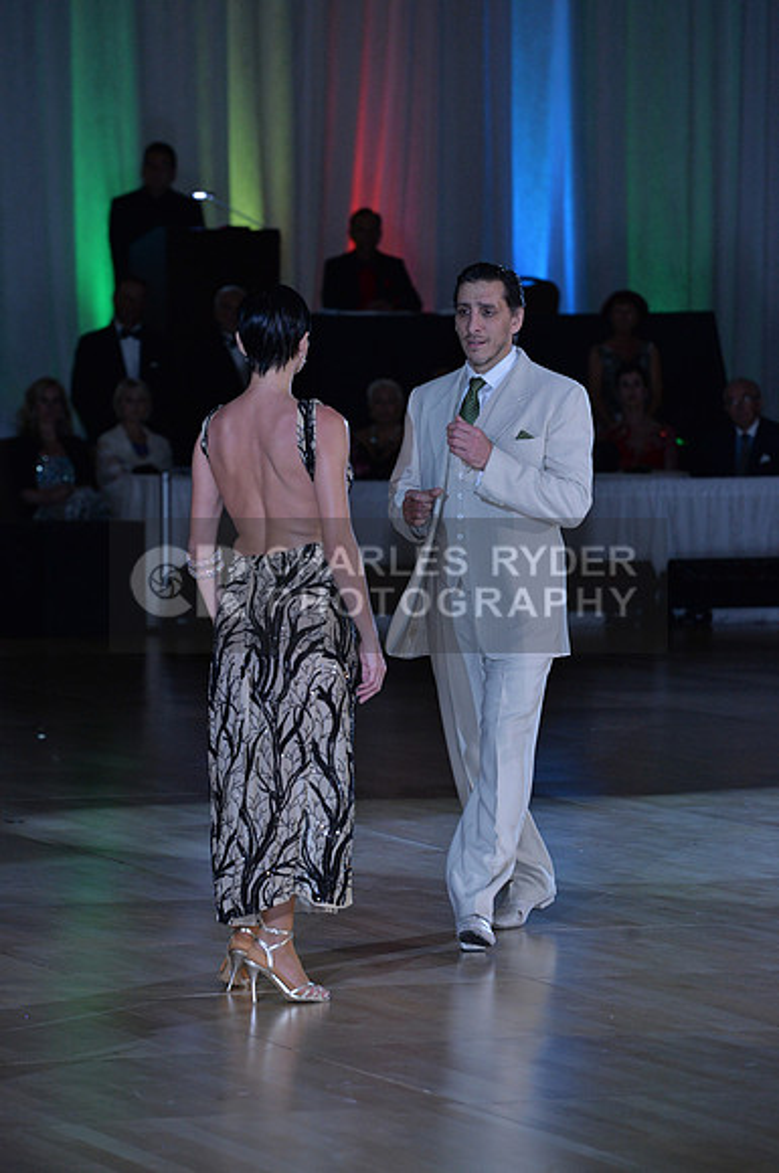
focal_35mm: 180
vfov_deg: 11.4
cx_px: 390
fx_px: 5860
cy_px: 586
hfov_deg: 7.6
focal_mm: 180
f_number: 5.6
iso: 2000
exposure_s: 1/250
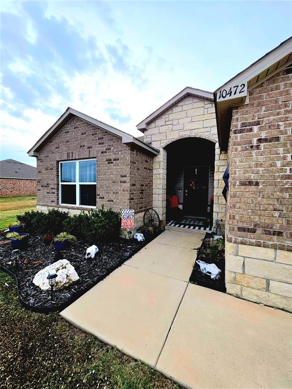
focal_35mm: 13
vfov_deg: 106.2
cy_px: 194
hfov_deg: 89.9
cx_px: 146
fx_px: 146
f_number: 1.9
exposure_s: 1/192
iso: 20
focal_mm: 2.2
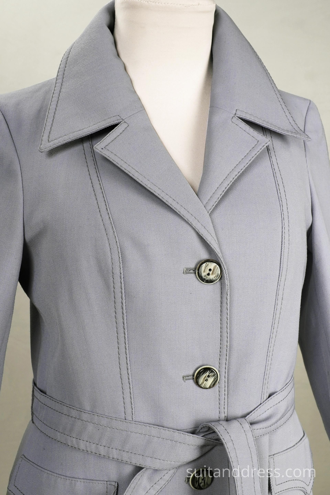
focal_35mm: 48
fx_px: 660
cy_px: 248
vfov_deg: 41.1
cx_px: 165
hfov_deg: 28.1
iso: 320
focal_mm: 32
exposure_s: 1/20
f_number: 8
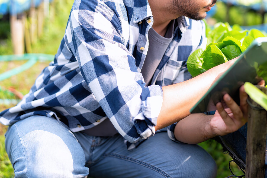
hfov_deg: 33.6
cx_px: 179
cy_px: 37
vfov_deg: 22.7
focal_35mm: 59
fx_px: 438
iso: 100
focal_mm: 35
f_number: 1.4
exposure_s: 1/800
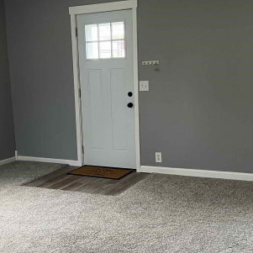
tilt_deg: -10.4
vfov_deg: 33.3
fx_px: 422
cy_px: 147
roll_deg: +1.9
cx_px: 108
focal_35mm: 51
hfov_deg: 33.3
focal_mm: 5.7
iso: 200
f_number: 1.5
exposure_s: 1/60
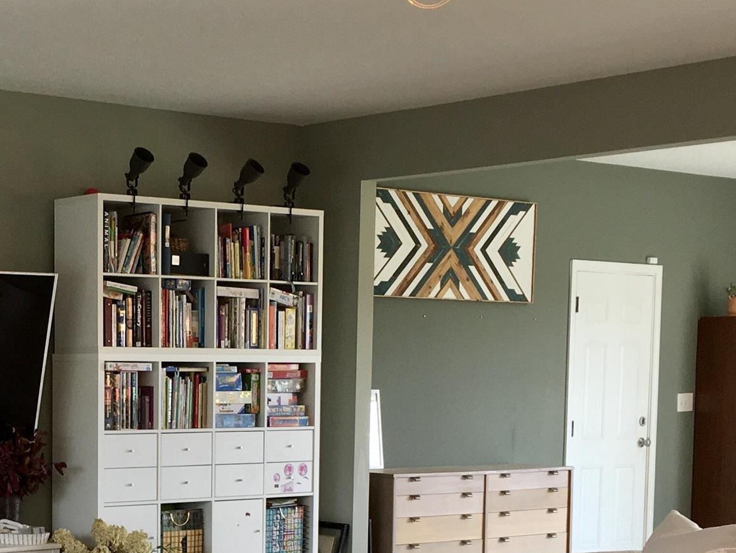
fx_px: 1637
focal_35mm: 77
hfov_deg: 24.5
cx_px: 60
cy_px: 506
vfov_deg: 18.8
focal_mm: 4.15
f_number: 2.2
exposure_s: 1/30
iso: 25
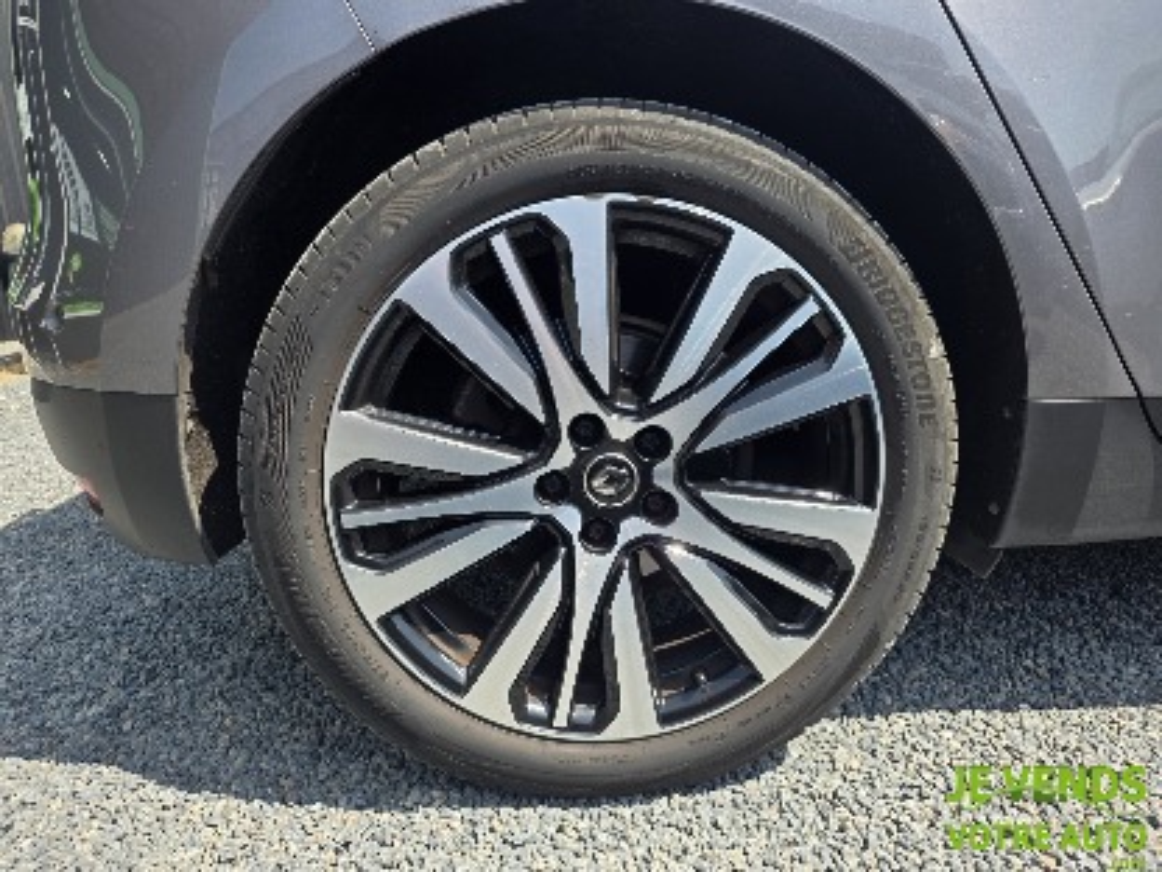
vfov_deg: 58.9
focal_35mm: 23
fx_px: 772
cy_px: 436
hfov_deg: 73.9
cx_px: 581
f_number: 1.7
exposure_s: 1/1879
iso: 80
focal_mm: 6.25
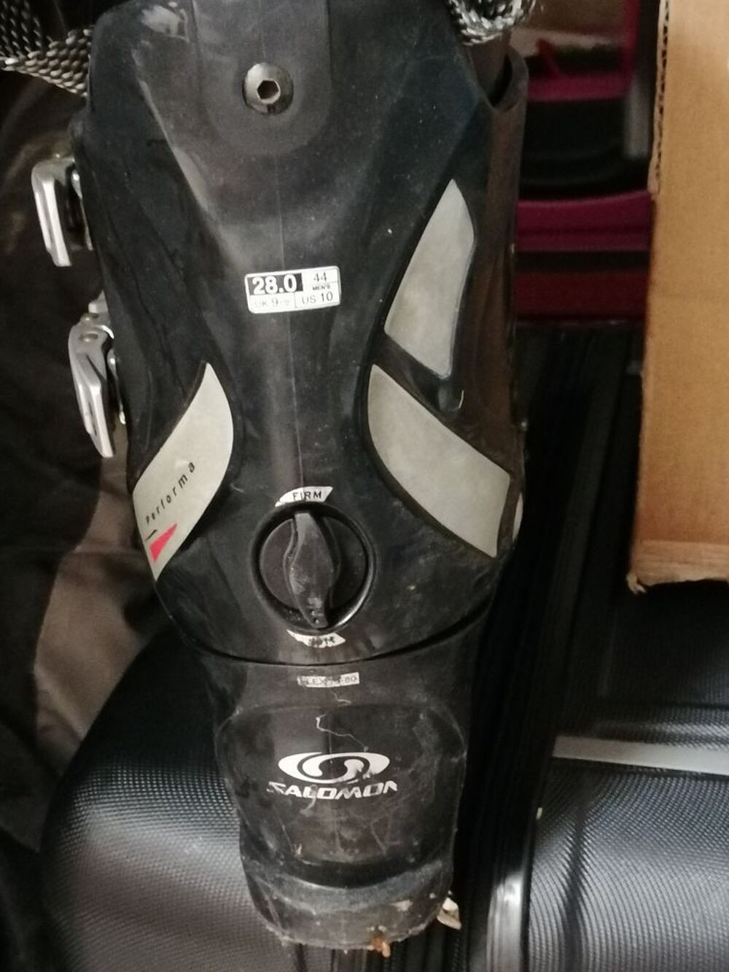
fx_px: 1516
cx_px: 364
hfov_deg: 27.0
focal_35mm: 54
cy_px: 486
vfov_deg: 35.5
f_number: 1.8
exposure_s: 1/14.3
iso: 3200
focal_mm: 4.75
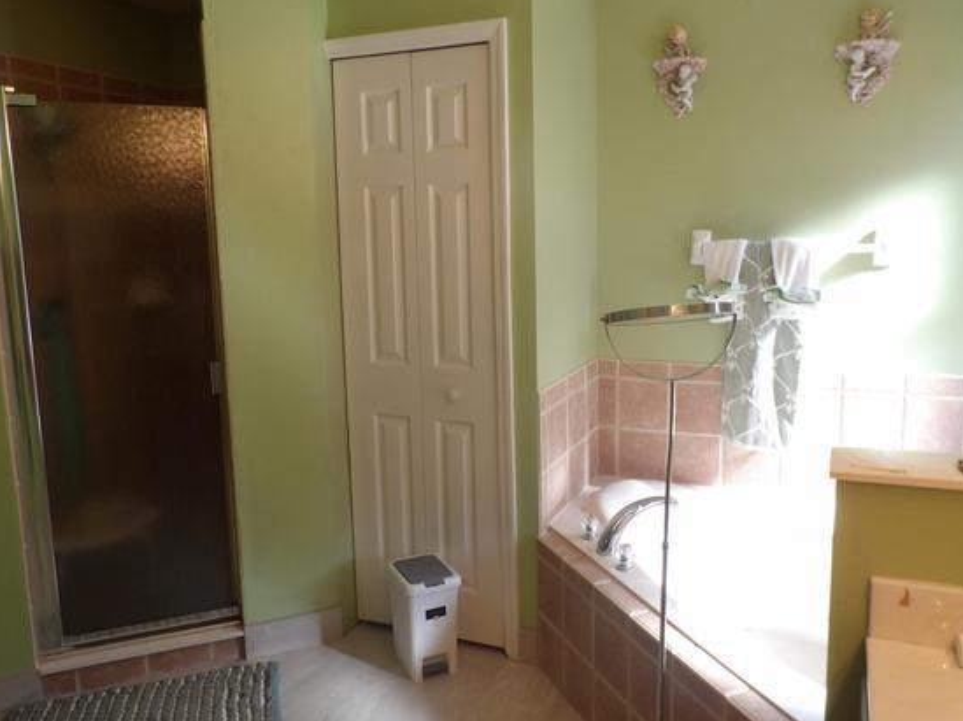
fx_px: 778
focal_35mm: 28
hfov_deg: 63.4
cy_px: 360
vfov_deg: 49.7
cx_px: 524
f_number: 3.2
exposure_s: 1/33
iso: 136
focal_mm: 4.3
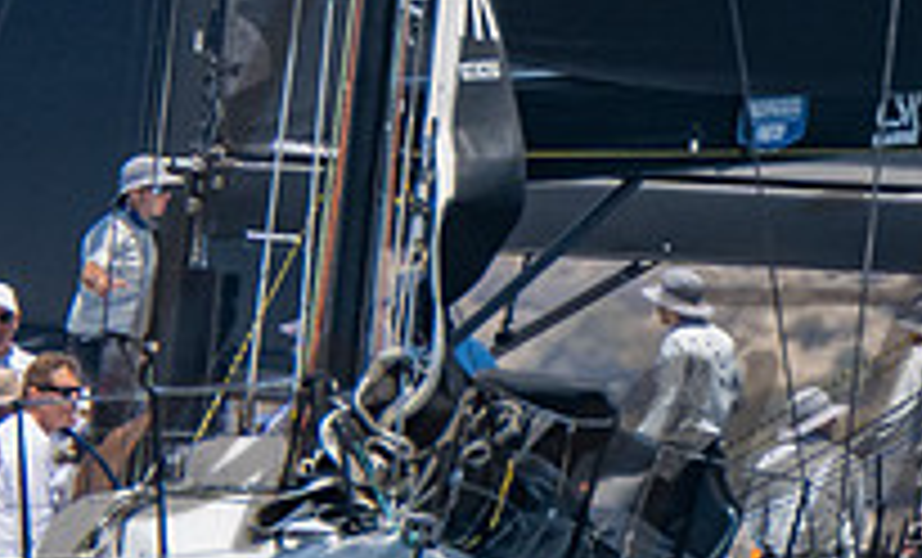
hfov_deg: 0.7
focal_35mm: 3037
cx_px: 234
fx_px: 75630
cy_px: -708
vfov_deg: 0.4
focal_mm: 400
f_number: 5.6
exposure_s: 1/1600
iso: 320
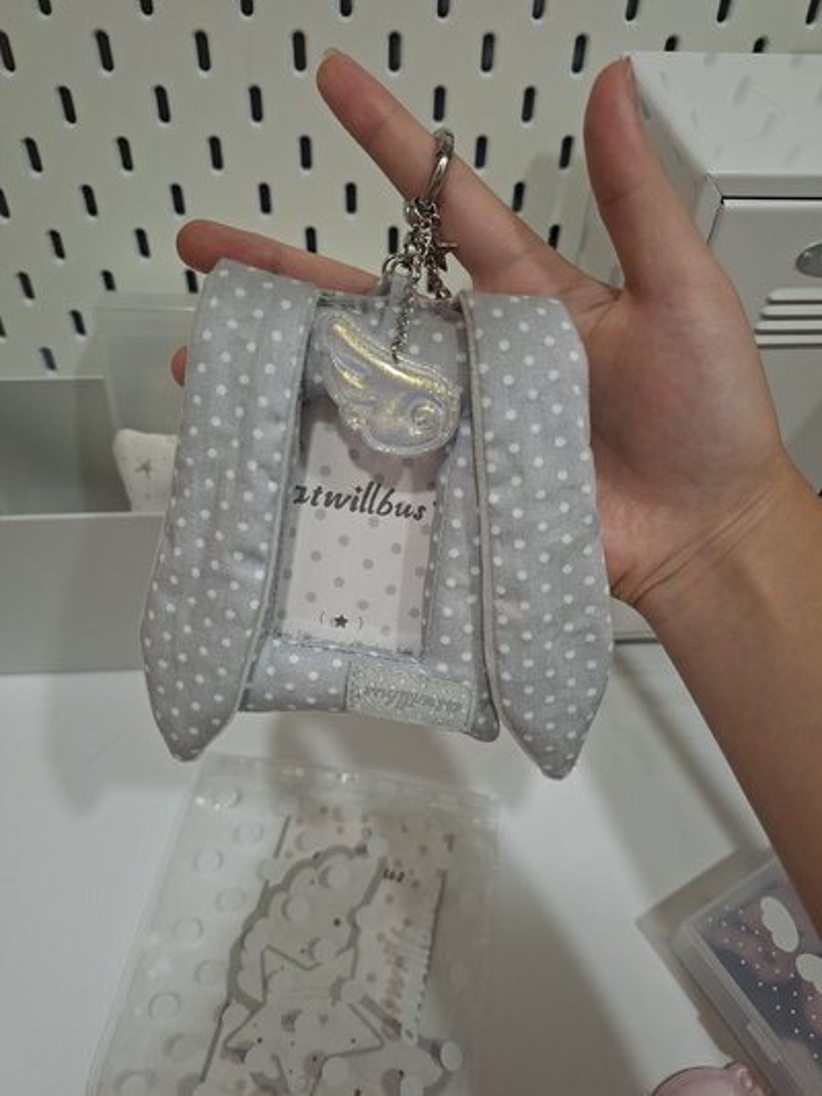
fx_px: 728
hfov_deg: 58.9
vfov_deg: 73.9
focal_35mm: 23
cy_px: 548
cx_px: 411
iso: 250
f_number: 1.8
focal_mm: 5.54
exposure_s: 1/120
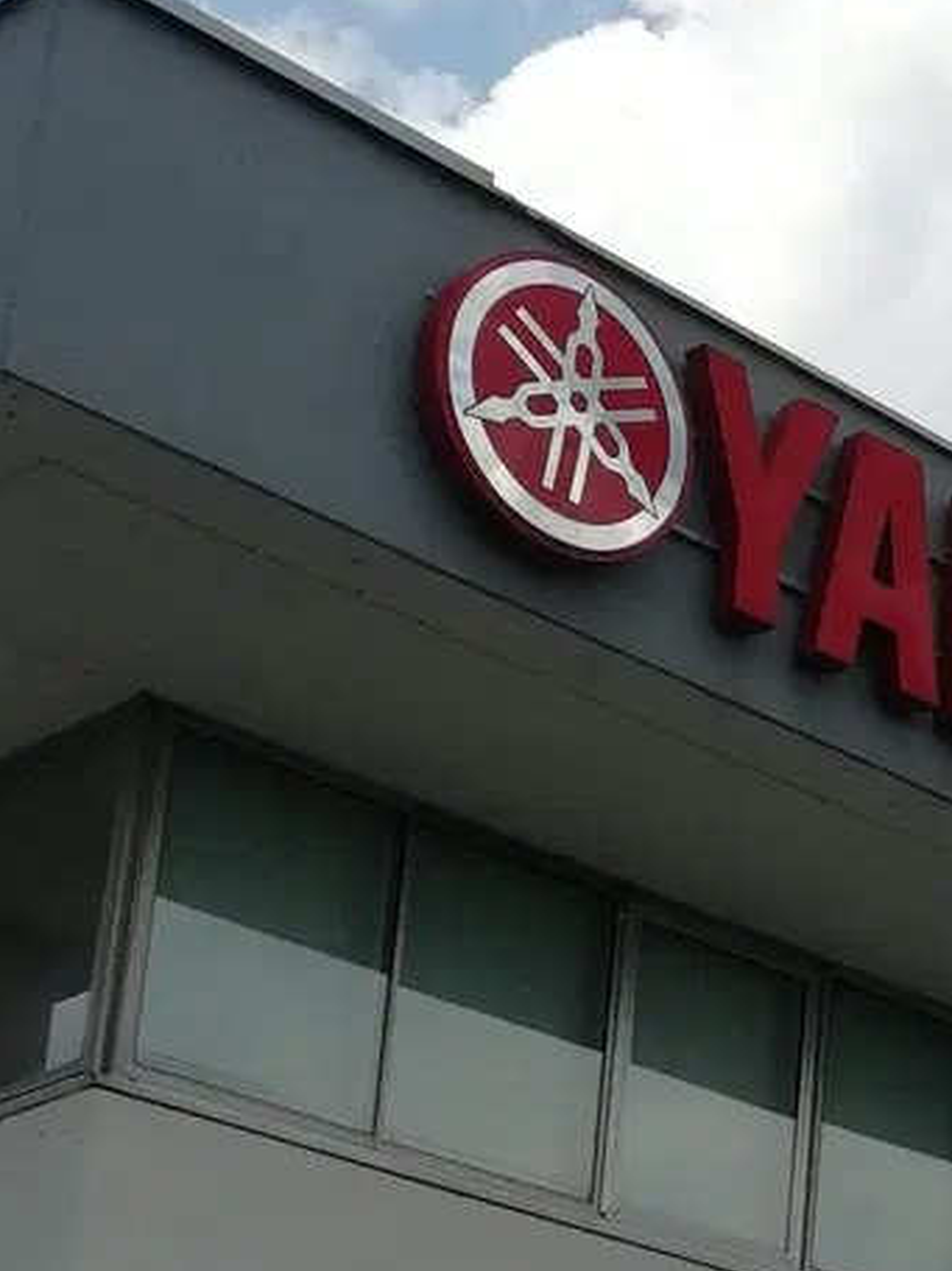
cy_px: 1081
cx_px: 1267
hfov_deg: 14.8
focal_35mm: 95
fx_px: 3485
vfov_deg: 20.3
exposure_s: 1/1462
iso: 50
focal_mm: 3.95
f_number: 4
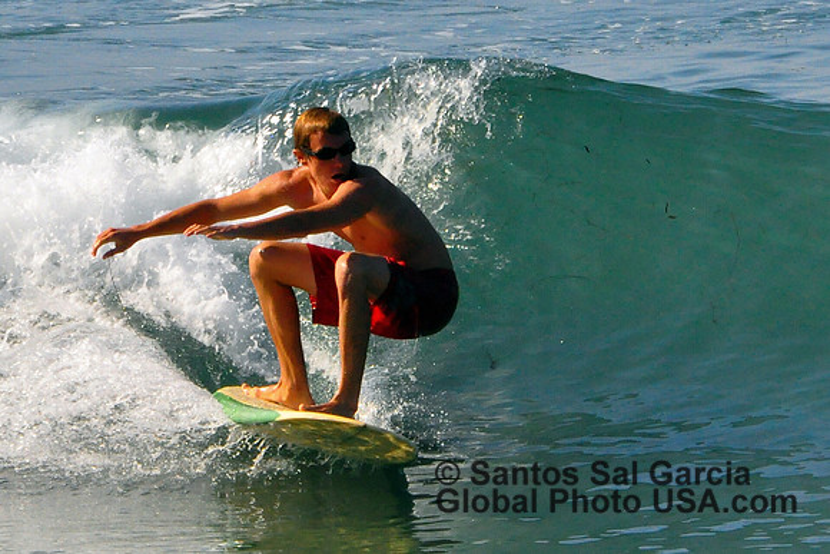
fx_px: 19024
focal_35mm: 825
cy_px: 277
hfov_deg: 2.5
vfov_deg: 1.7
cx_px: 415
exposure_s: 1/500
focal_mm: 550
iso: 1250
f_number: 18
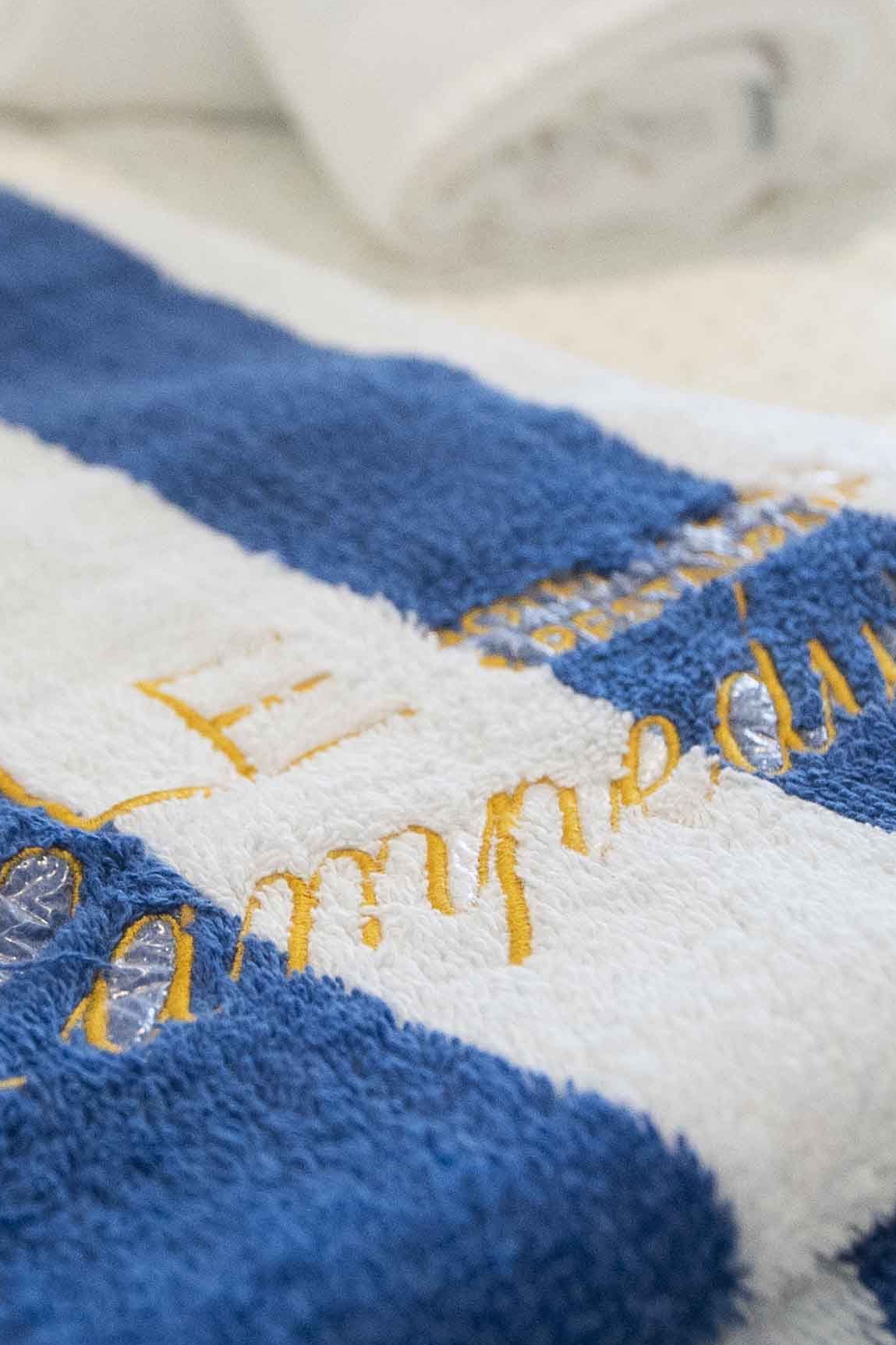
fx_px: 2390
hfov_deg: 21.2
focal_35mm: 64
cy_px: 556
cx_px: 314
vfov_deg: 31.4
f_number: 2.8
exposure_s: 1/200
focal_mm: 16
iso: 1600
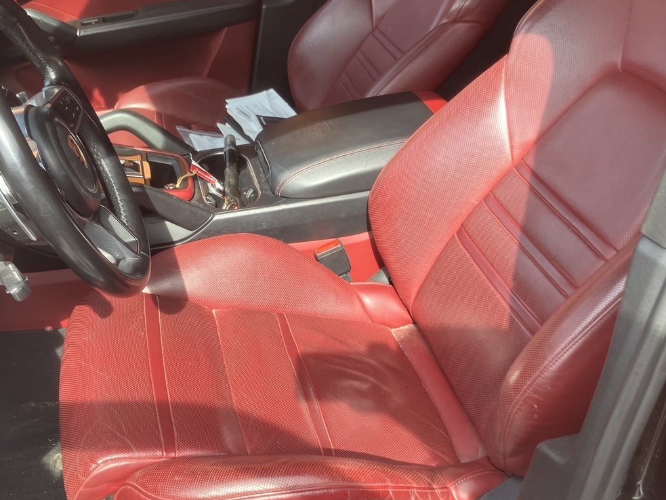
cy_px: 271
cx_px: 251
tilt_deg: -31.8
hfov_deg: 45.4
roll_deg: +1.9
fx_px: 789
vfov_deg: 35.1
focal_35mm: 41
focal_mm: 3.99
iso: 25
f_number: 1.8
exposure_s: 1/121
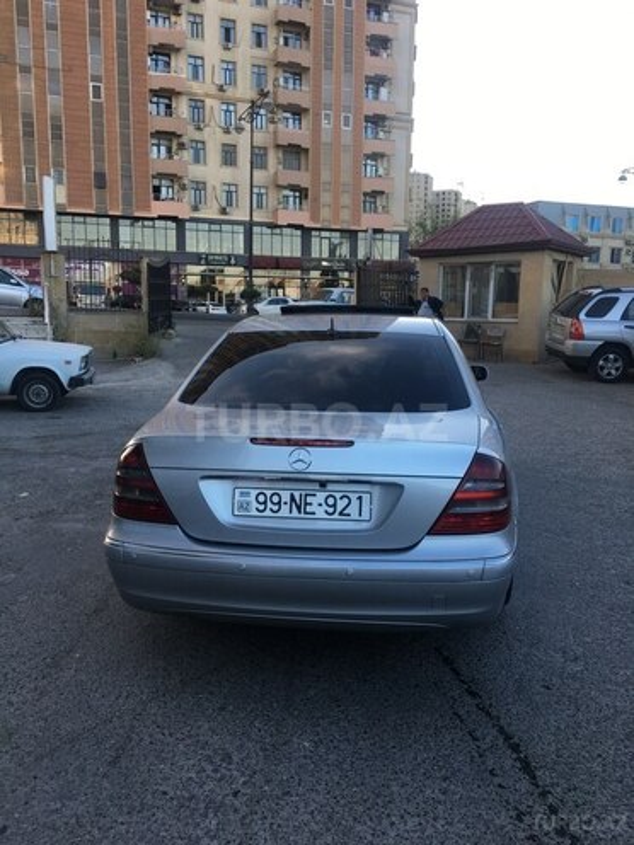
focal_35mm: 29
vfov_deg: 61.7
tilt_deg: -7.3
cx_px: 317
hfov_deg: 48.2
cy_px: 422
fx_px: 708
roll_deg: -0.8
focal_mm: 4.15
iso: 25
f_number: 2.2
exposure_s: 1/108
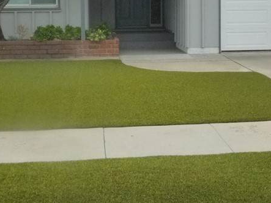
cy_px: 43
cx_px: 170
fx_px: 524
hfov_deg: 28.9
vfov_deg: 21.7
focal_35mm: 67
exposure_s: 1/800
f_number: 5.6
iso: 400
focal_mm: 5.2
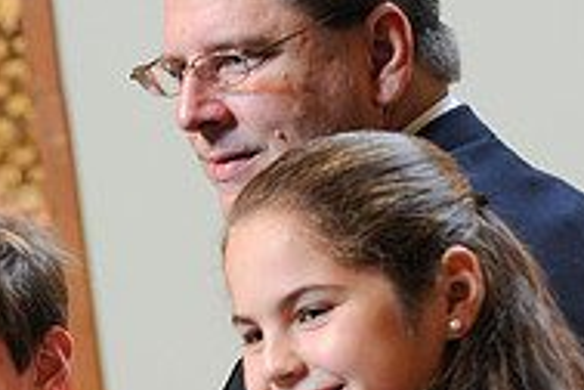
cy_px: 393
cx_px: -59
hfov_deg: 6.8
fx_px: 4866
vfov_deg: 4.6
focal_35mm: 300
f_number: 5
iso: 500
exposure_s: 1/20
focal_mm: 98
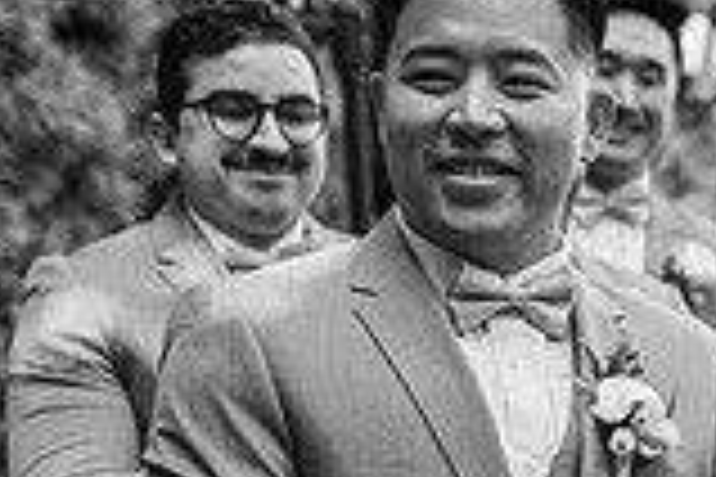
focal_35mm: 128
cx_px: 1112
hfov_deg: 14.8
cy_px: 698
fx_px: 2546
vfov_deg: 10.4
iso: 100
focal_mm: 35
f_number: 2.2
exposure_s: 1/1000
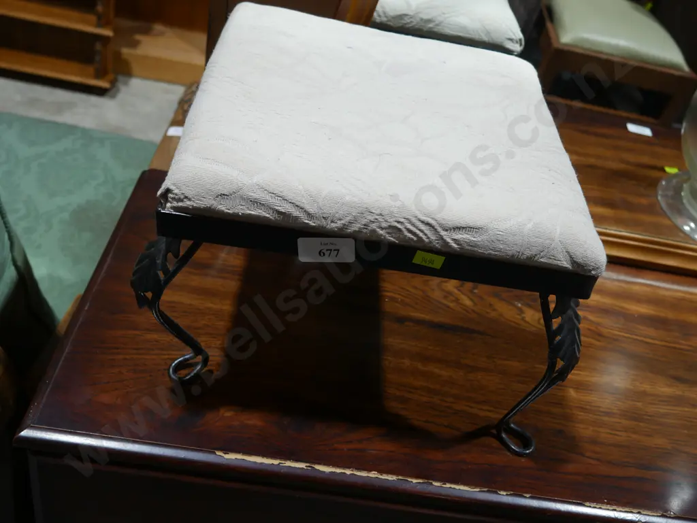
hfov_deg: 51.3
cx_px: 348
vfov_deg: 39.7
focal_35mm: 36
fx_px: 725
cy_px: 262
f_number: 4
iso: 200
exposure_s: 1/60
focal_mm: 18
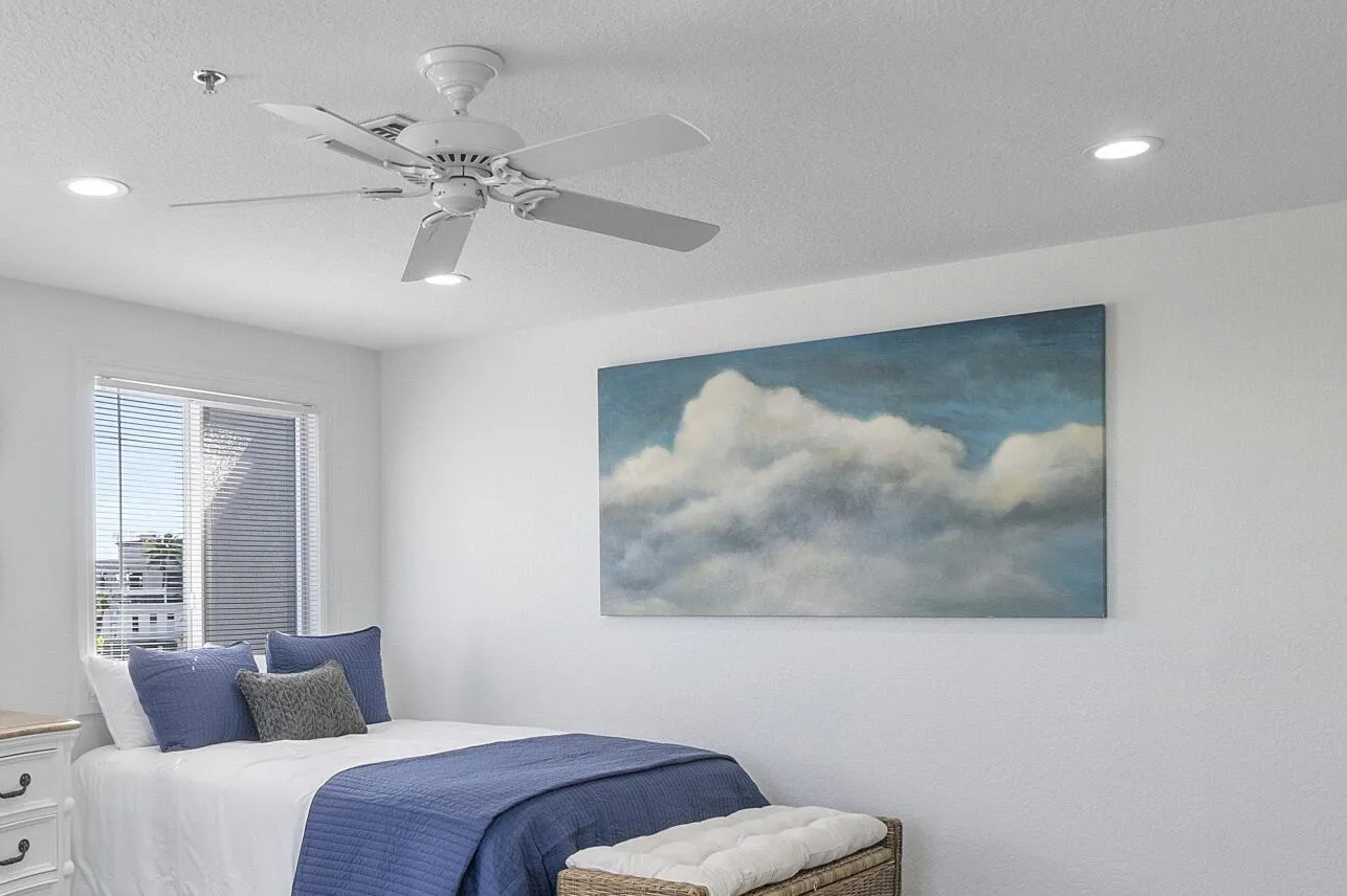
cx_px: 531
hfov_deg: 54.0
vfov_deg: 37.4
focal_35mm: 35
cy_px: 603
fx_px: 1309
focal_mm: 10
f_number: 11
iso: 160
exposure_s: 1/20
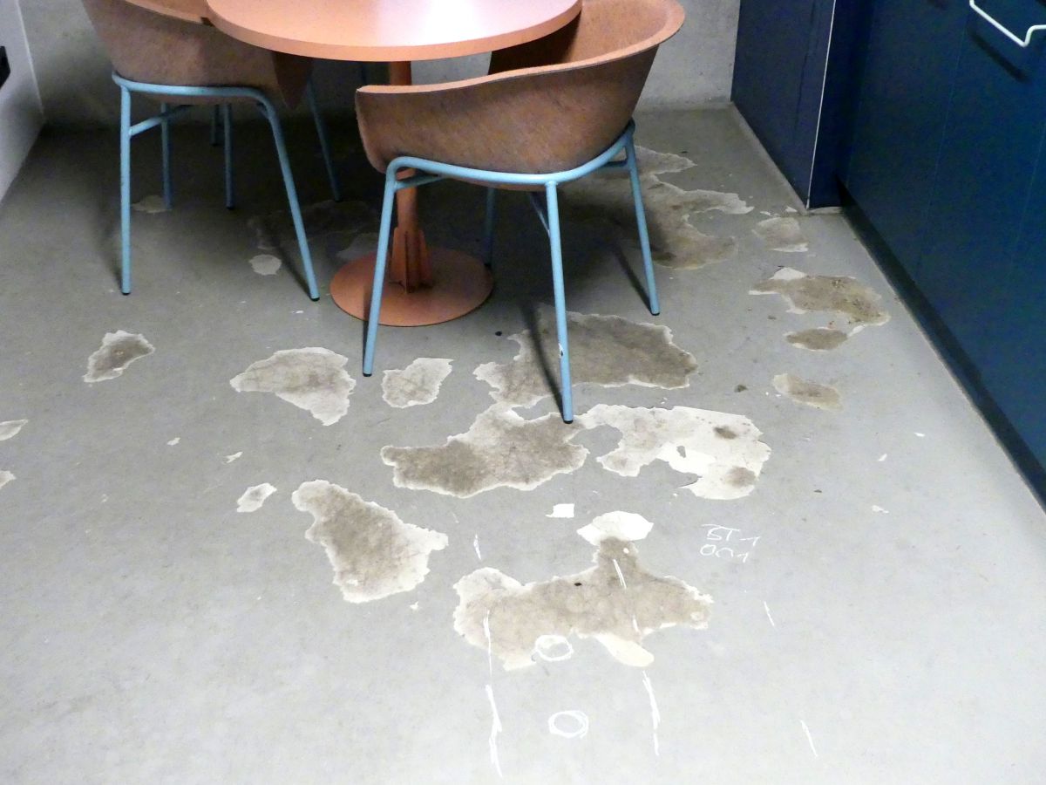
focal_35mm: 40
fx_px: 1209
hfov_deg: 46.8
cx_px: 523
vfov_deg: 36.0
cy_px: 392
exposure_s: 1/80
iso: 1600
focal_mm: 7.1
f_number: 2.8
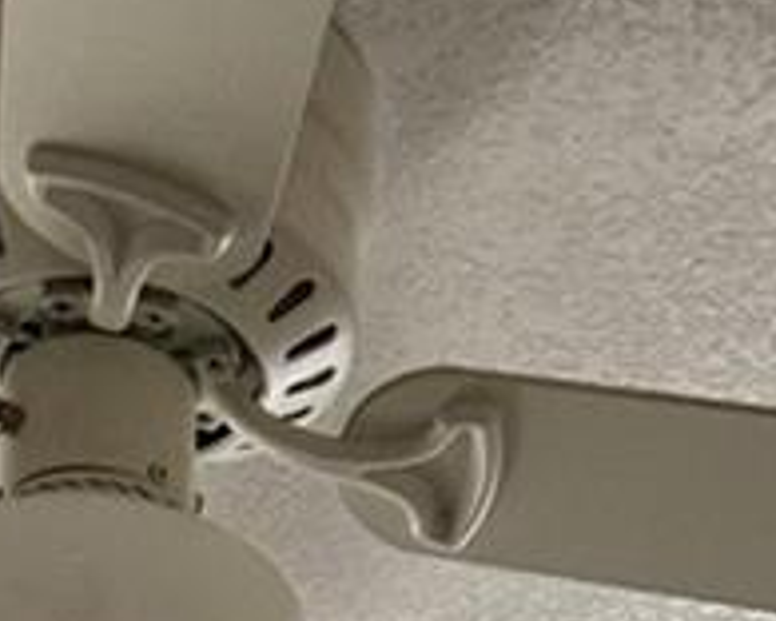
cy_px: 2170
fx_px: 3307
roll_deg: -3.1
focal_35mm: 144
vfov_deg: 8.2
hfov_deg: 13.4
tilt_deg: +6.7
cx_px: 410
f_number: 1.78
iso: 200
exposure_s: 1/121
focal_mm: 6.86
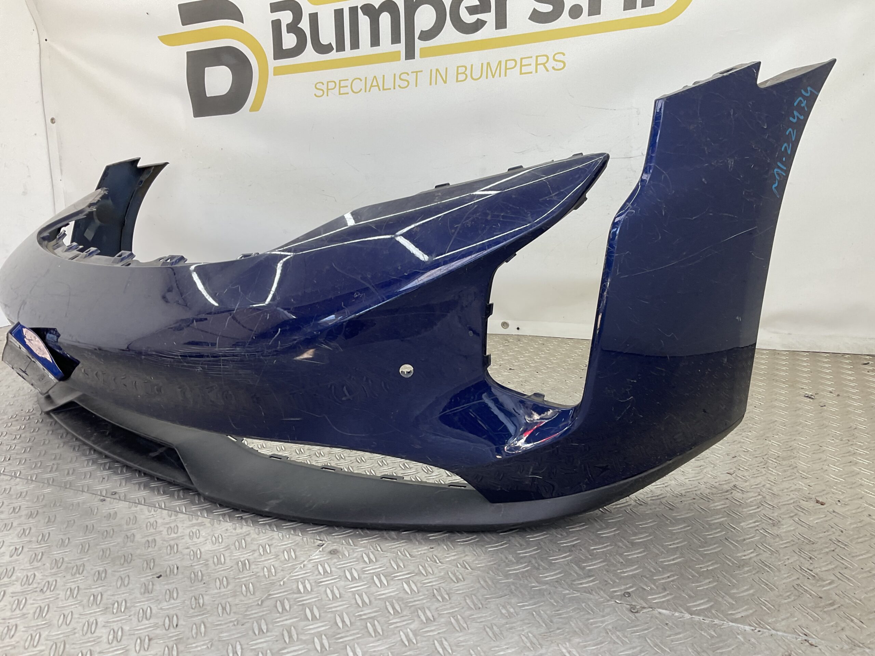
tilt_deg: -13.7
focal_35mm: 29
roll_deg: +2.1
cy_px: 328
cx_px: 438
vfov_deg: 48.2
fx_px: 733
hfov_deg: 61.7
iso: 25
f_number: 1.8
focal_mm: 3
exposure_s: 1/120
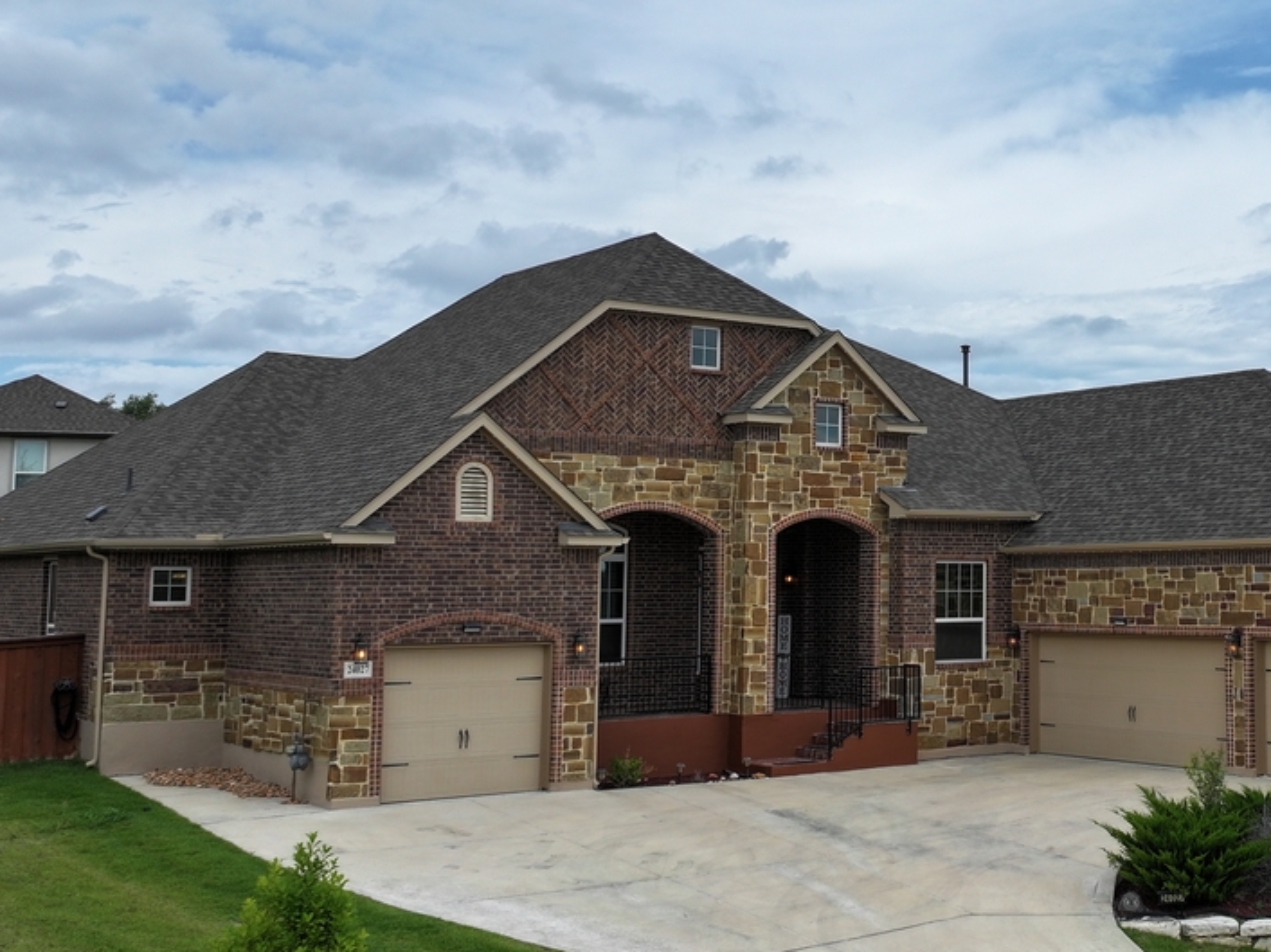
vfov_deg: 29.6
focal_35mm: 49
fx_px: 1799
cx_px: 1083
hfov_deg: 37.0
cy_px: 418
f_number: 2.8
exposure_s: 1/2000
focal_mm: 12.29
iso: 110
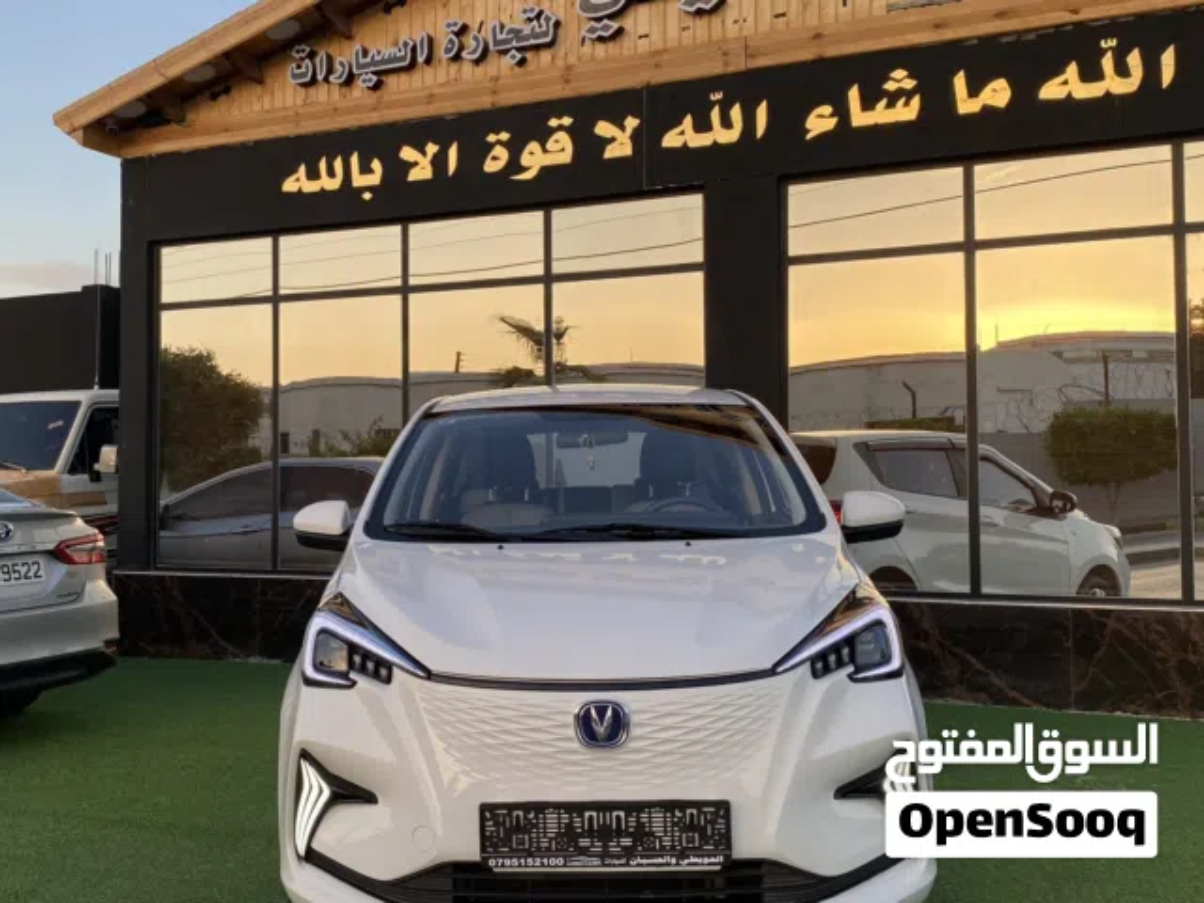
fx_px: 904
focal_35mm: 26
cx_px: 602
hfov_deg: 67.3
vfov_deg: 53.1
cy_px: 452
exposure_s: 1/284
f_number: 1.8
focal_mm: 4.25
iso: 32
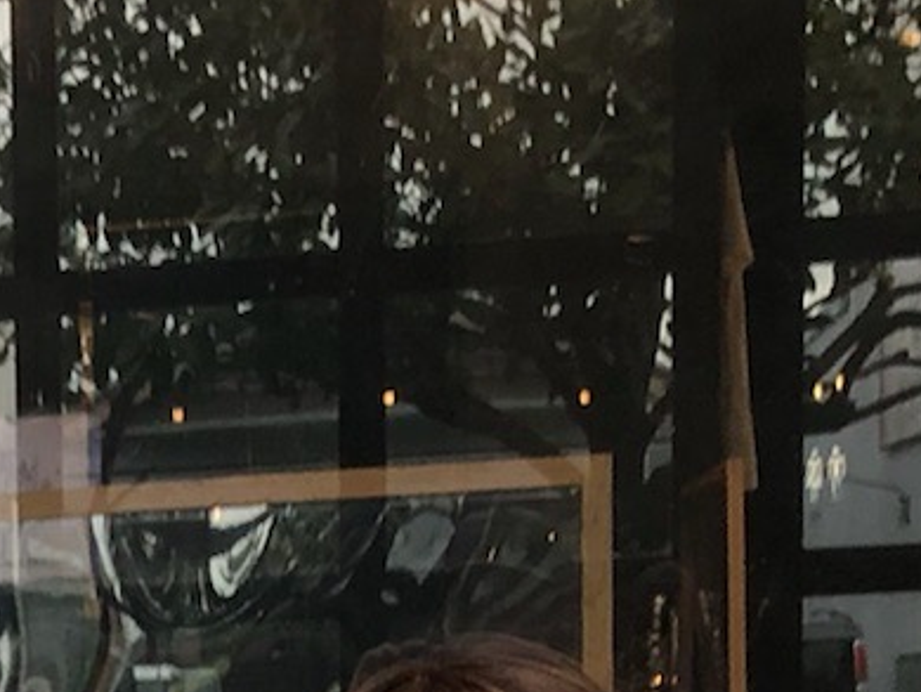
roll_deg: +1.6
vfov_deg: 9.6
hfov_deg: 12.5
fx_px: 3914
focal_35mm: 147
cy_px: 1294
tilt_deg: -7.3
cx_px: -605
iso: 20
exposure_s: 1/30
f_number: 1.8
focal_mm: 3.99
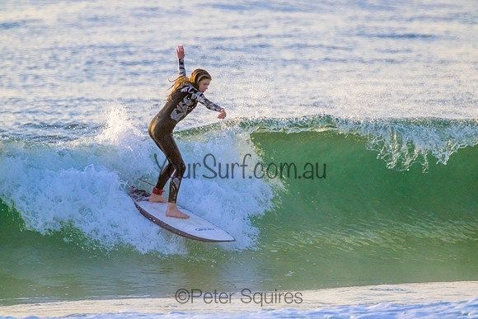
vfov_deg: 1.7
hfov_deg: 2.6
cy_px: 160
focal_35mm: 800
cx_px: 239
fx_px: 10624
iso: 2800
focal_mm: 800
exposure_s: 1/1600
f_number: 11
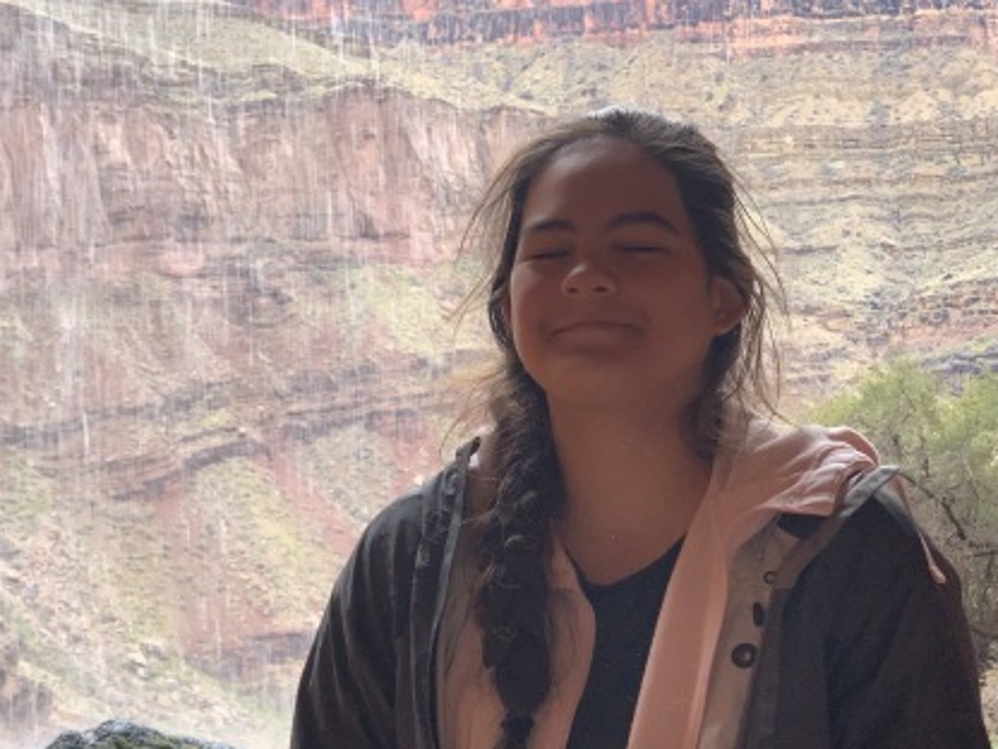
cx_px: 353
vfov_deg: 18.3
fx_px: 2306
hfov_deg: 24.3
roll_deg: +1.3
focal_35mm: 80
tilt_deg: +2.9
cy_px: 535
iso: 20
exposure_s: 1/122
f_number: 2.4
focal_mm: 6
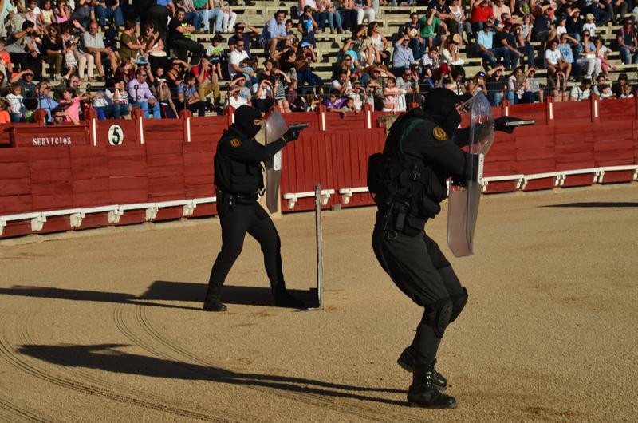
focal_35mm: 120
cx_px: 319
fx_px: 2122
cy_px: 212
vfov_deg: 11.4
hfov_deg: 17.1
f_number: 10
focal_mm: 80
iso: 250
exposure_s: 1/320
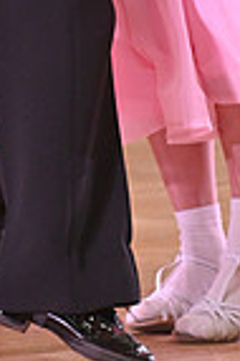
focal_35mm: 590
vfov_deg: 3.5
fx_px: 5914
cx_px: 29
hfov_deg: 2.3
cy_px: -159
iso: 2500
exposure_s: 1/320
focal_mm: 145
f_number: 5
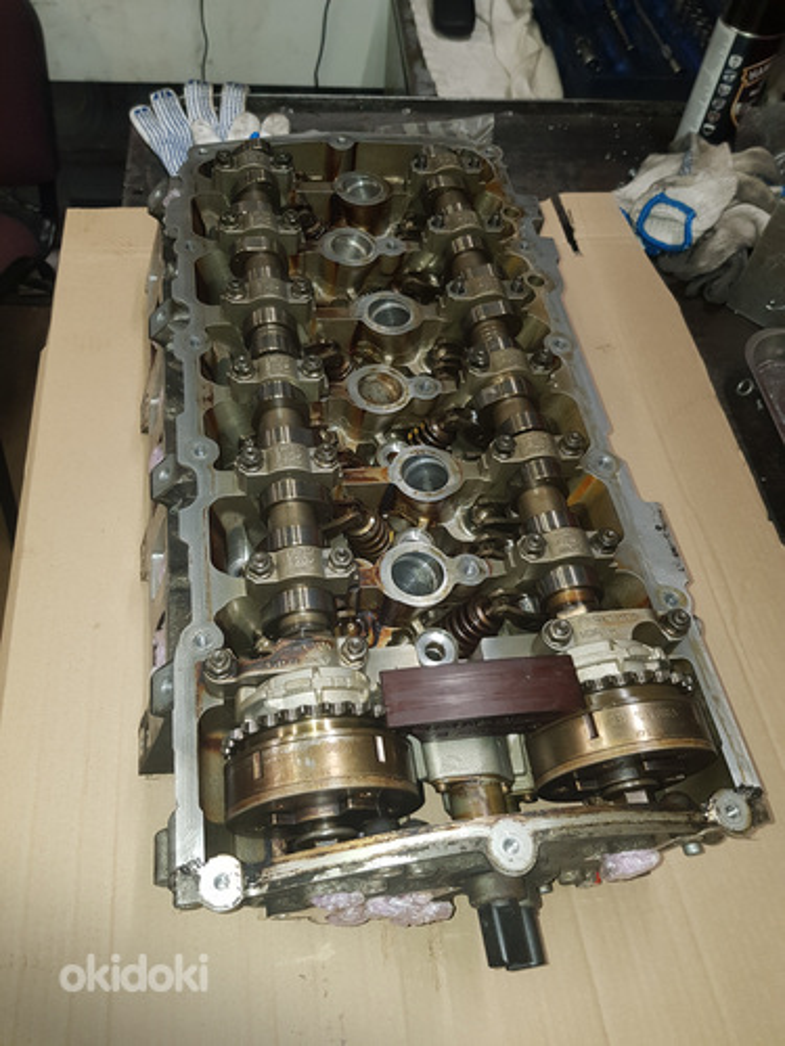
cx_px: 392
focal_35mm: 26
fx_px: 786
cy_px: 523
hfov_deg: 53.1
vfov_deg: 67.3
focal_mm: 4.3
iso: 100
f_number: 1.7
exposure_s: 1/50
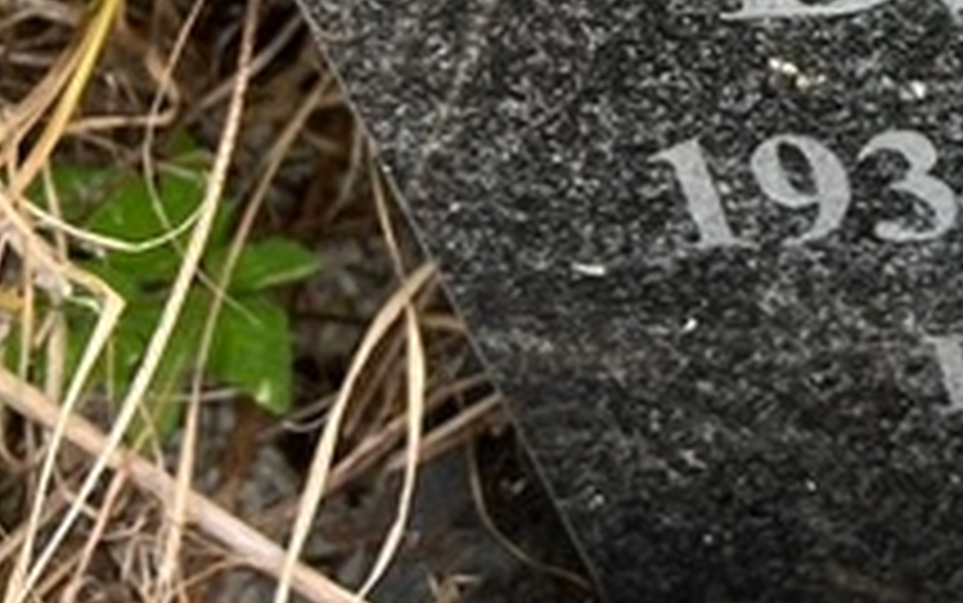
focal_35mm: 103
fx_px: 2705
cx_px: 1503
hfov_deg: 17.8
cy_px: -342
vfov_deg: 12.1
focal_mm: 5.7
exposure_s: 1/135
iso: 32
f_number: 1.5
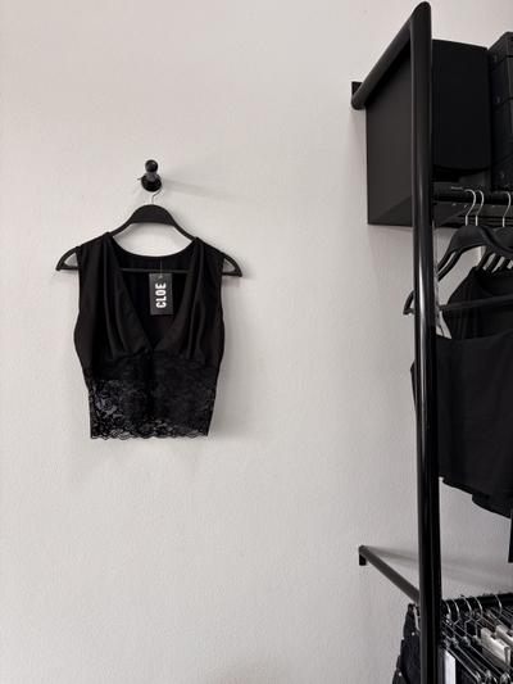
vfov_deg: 67.3
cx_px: 256
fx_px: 514
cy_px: 342
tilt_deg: +2.6
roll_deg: +0.4
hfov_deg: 53.1
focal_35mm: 26
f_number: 1.6
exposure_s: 1/138
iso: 32
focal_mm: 5.96
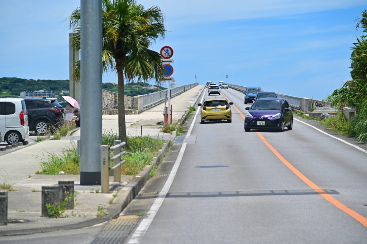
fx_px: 1222
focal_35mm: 120
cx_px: 184
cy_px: 122
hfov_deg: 17.1
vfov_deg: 11.4
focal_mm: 120
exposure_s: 1/1000
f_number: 4
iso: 100
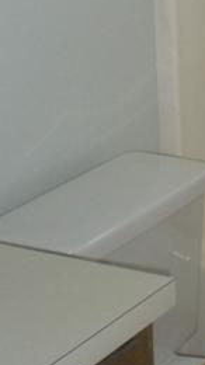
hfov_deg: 10.7
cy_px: 104
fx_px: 1084
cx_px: 213
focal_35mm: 112
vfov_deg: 19.0
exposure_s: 1/60
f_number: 3.1
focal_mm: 6.3
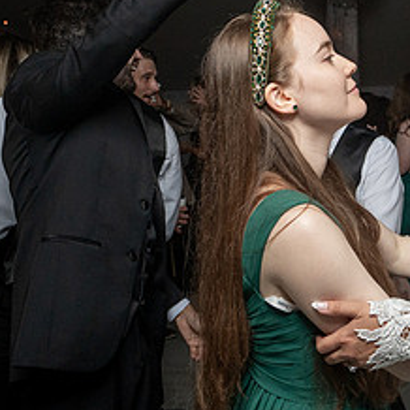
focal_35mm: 49
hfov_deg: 31.2
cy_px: 145
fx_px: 657
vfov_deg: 34.4
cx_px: 439
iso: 2000
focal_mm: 16
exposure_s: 1/250
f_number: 5.6
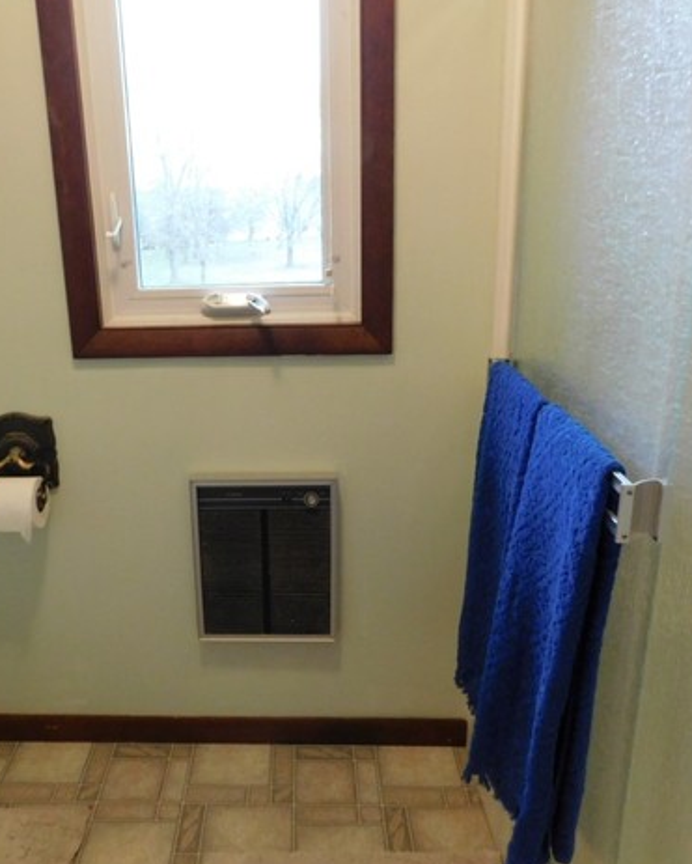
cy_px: 425
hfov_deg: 46.9
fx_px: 793
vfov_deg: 57.1
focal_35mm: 31
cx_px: 274
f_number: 3
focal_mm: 4
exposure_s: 1/25
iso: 400
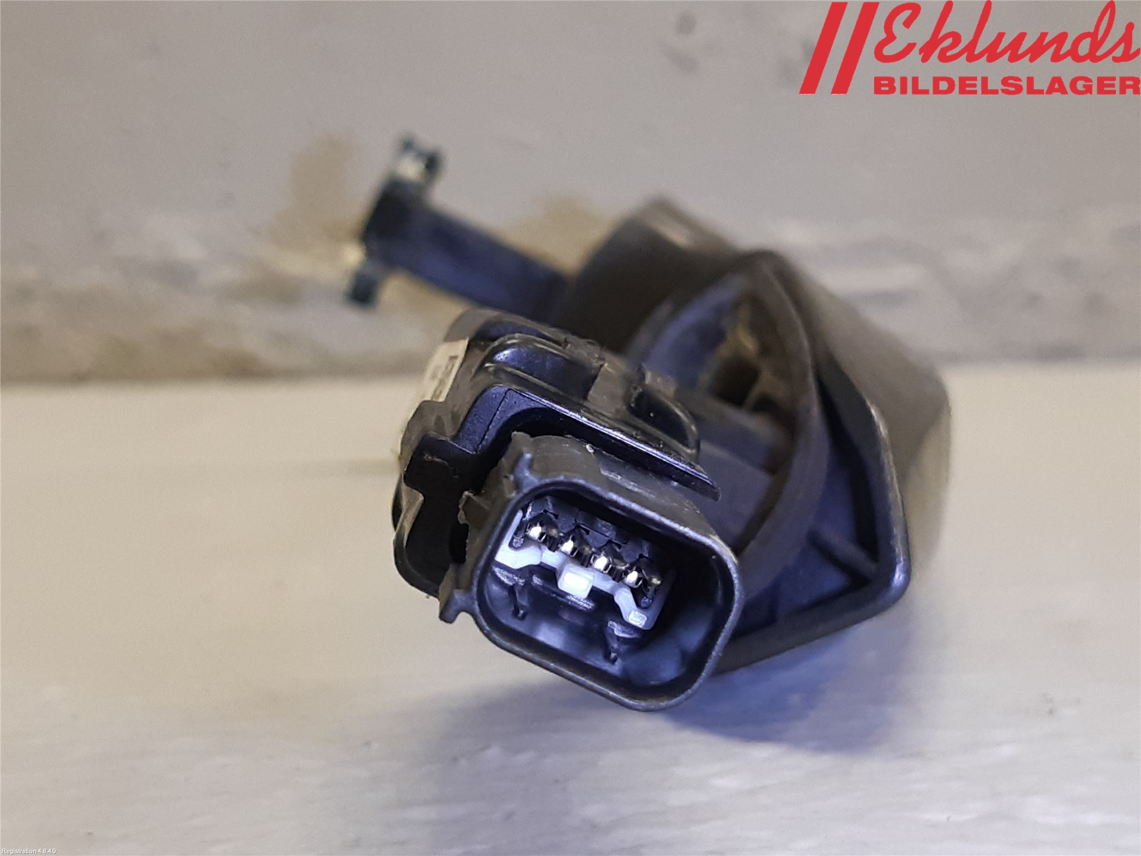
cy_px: 428
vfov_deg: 53.1
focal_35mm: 26
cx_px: 570
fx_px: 857
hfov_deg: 67.3
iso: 160
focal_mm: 3.93
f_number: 1.7
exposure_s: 1/50
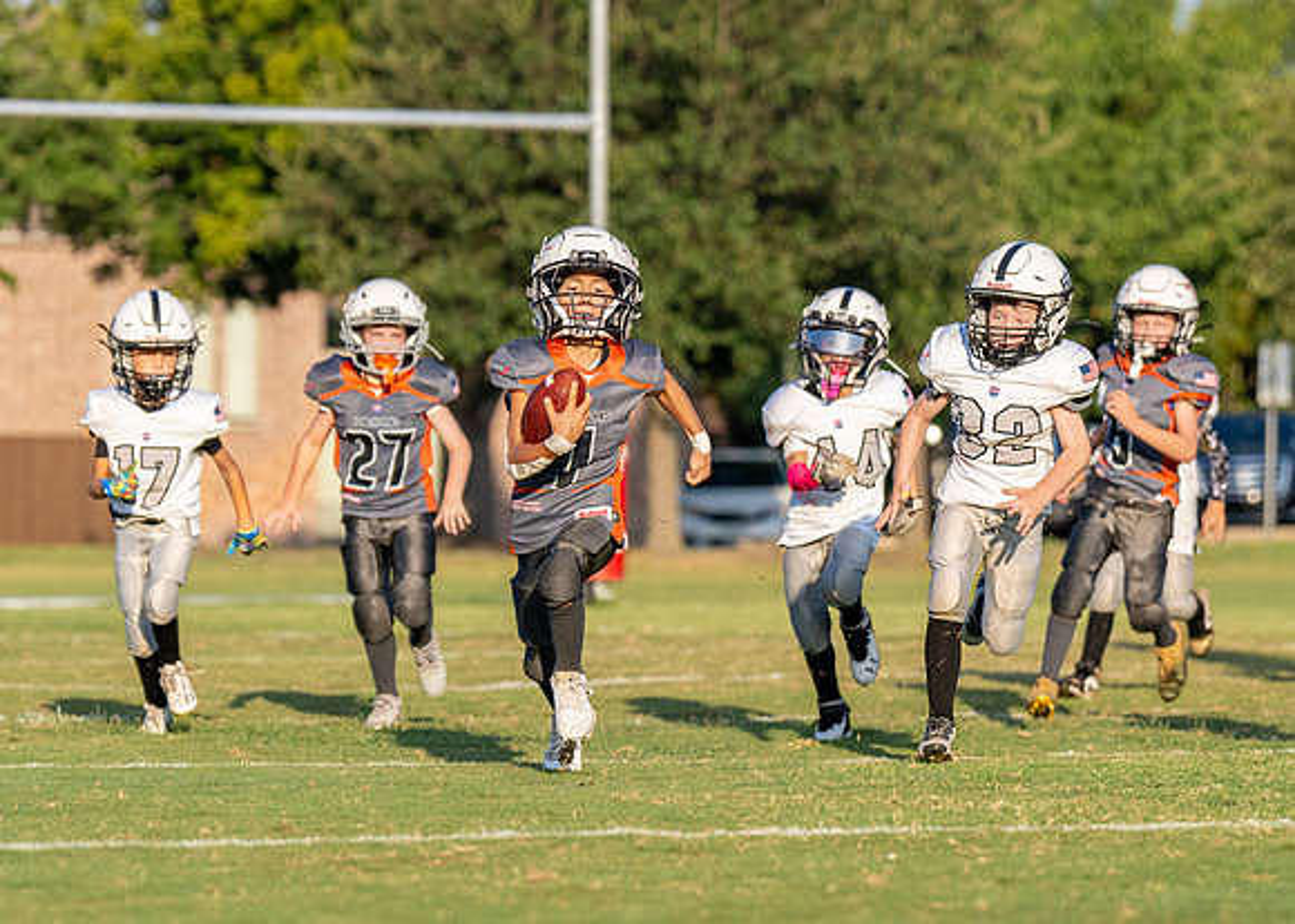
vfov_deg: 6.5
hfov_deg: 9.1
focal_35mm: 221
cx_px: 608
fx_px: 8130
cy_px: 447
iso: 320
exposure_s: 1/5000
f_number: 2.8
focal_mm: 121
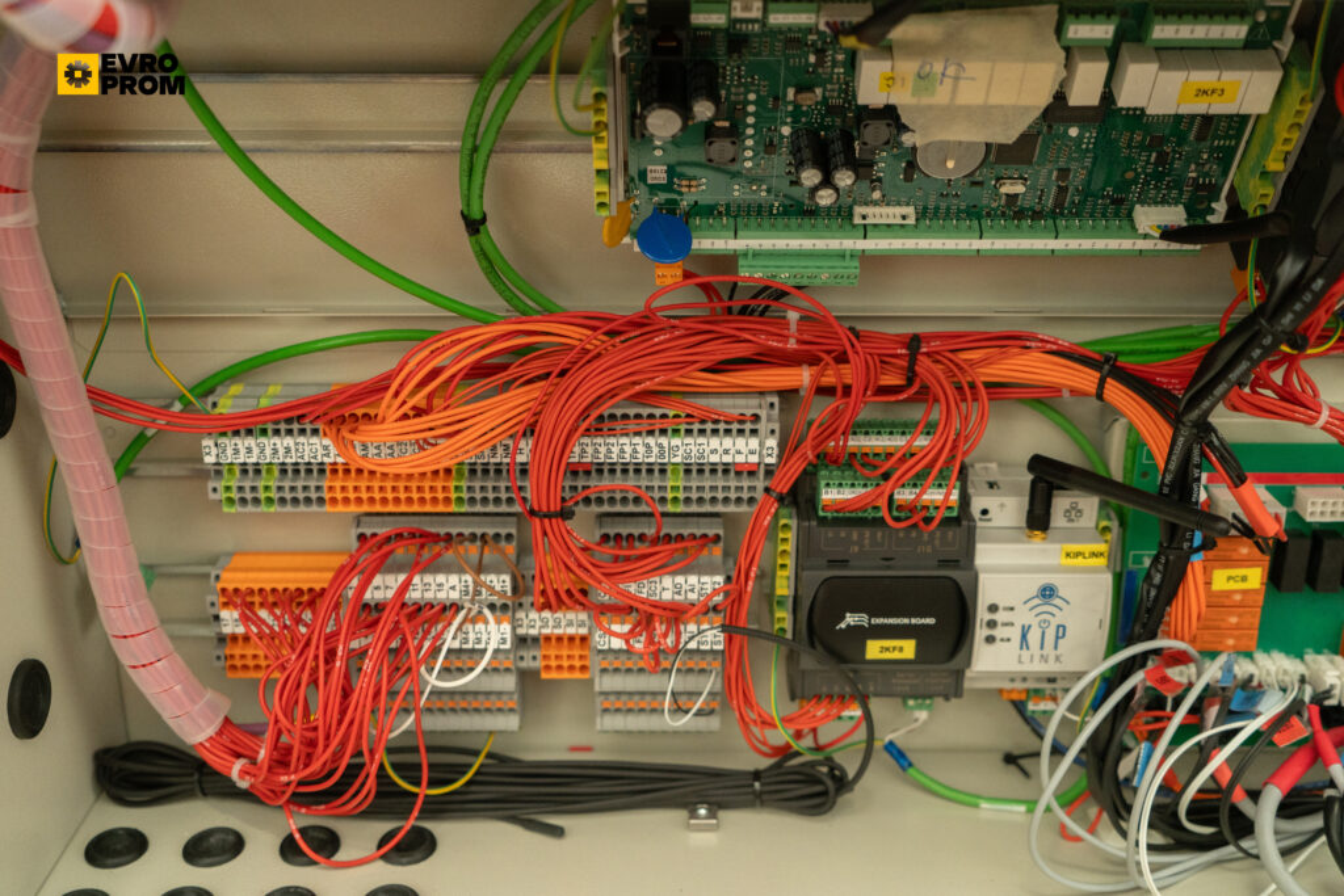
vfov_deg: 35.1
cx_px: 672
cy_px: 448
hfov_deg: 50.7
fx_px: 1419
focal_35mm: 38
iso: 1250
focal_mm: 38
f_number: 4
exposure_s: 1/80
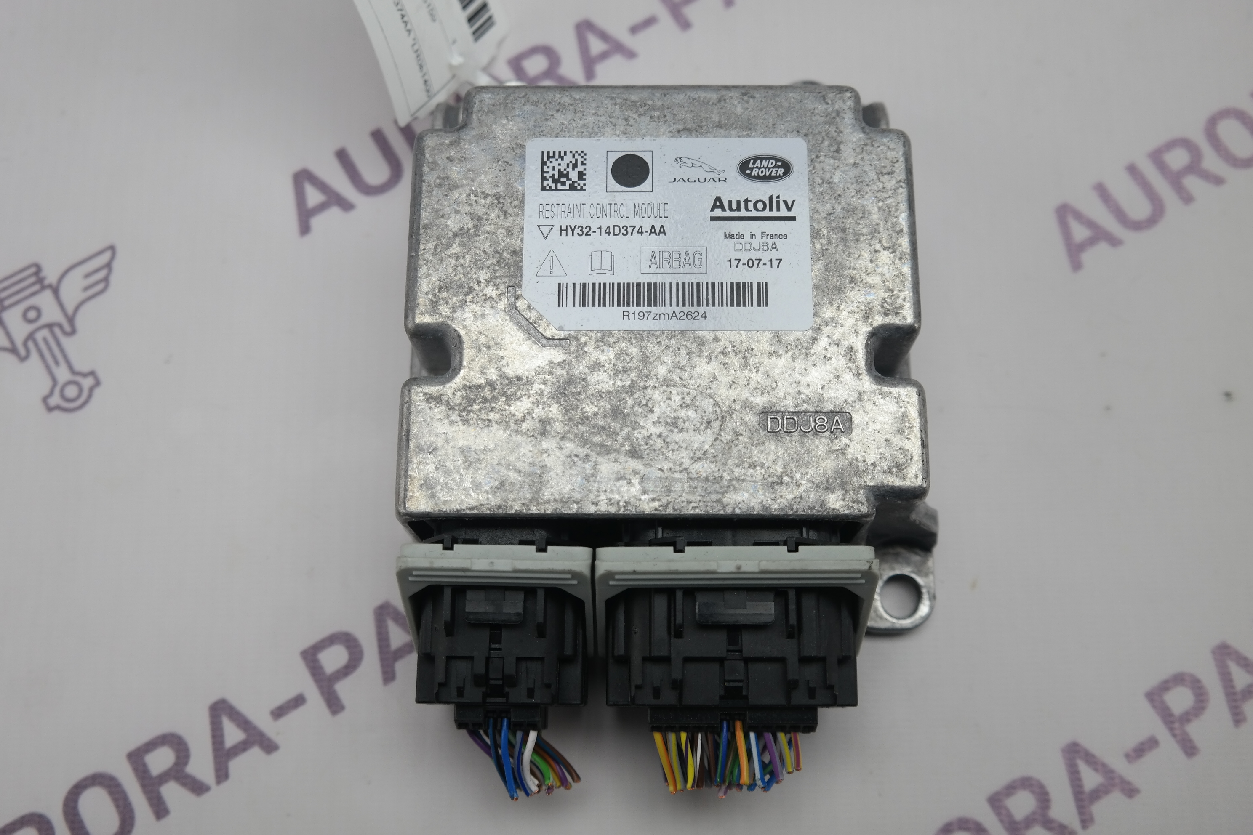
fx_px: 1253
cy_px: 418
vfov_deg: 36.9
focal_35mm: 36
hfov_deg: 53.1
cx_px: 626
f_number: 4
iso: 100
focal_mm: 24
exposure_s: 1/100
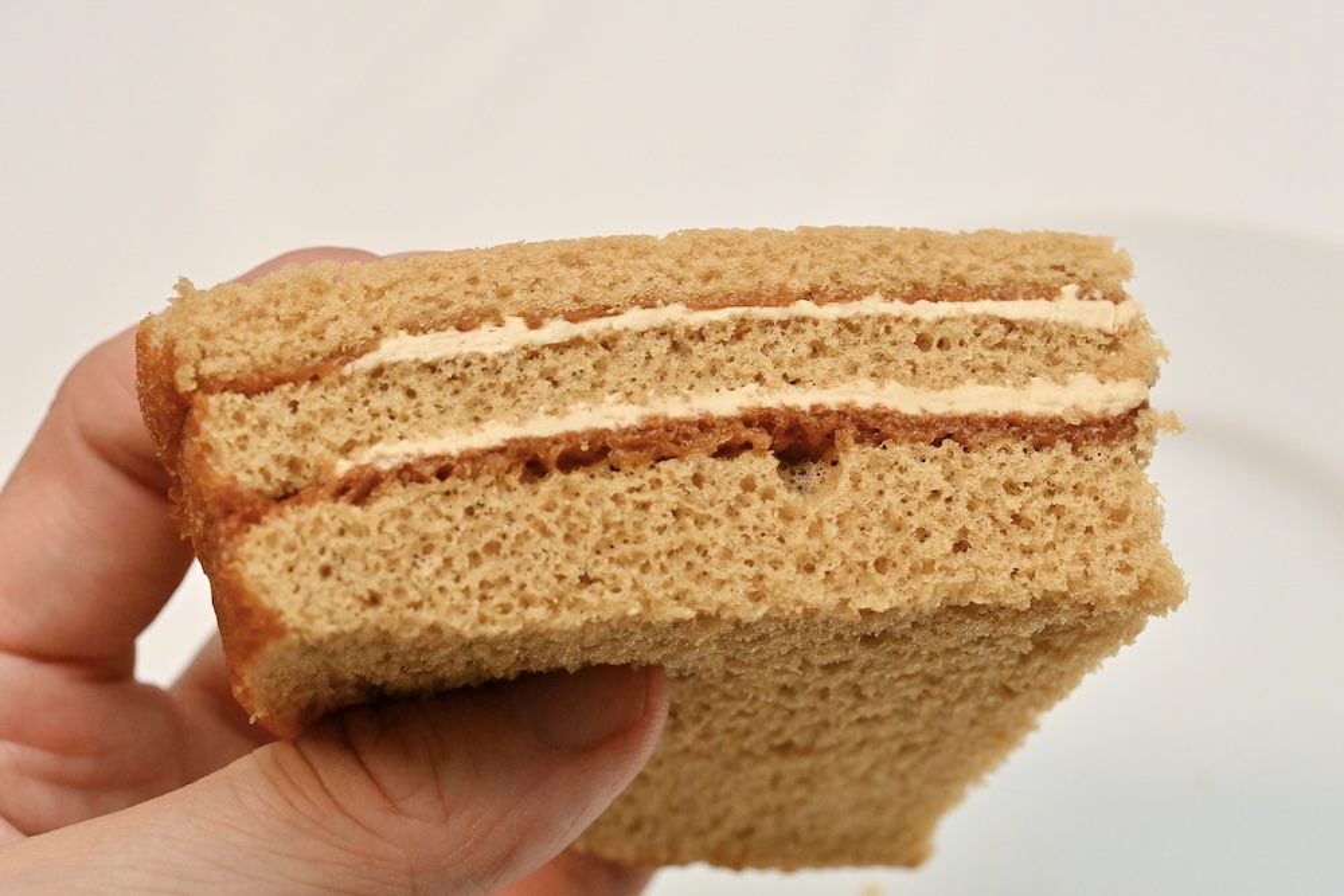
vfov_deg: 22.6
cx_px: 672
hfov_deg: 33.4
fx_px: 2240
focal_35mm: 60
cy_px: 448
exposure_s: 1/250
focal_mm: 60
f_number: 13
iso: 6400
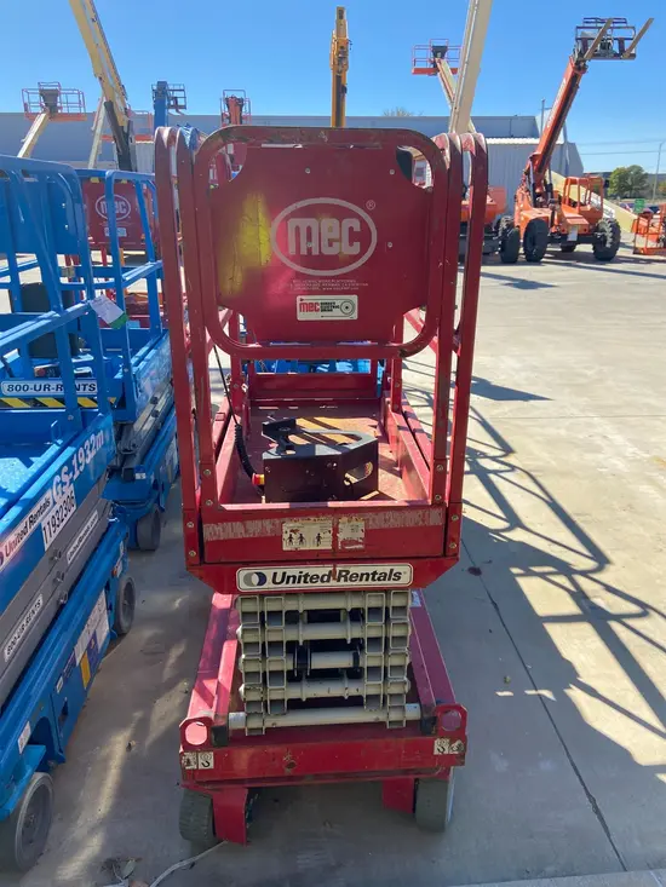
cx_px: 333
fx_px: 667
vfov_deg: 67.3
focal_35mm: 26
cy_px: 444
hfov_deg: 53.1
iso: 32
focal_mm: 4.25
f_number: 1.8
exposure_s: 1/1629
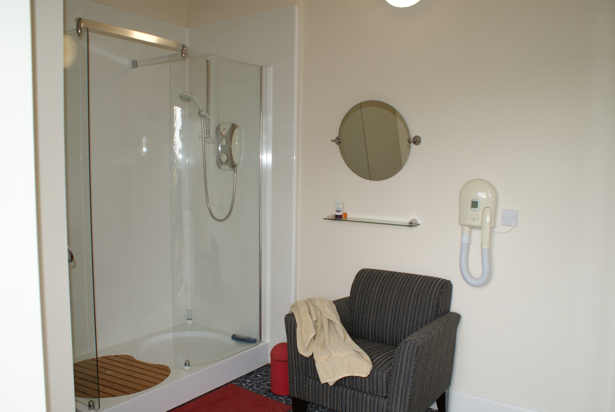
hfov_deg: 61.9
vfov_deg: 43.7
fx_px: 513
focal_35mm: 30
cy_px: 206
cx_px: 308
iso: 250
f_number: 5.6
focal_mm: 20
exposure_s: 1/80
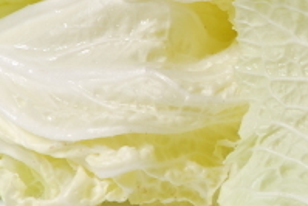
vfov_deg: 2.6
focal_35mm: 539
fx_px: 4615
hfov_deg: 3.8
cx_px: 455
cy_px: 57
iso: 100
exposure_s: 1/125
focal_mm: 70
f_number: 13
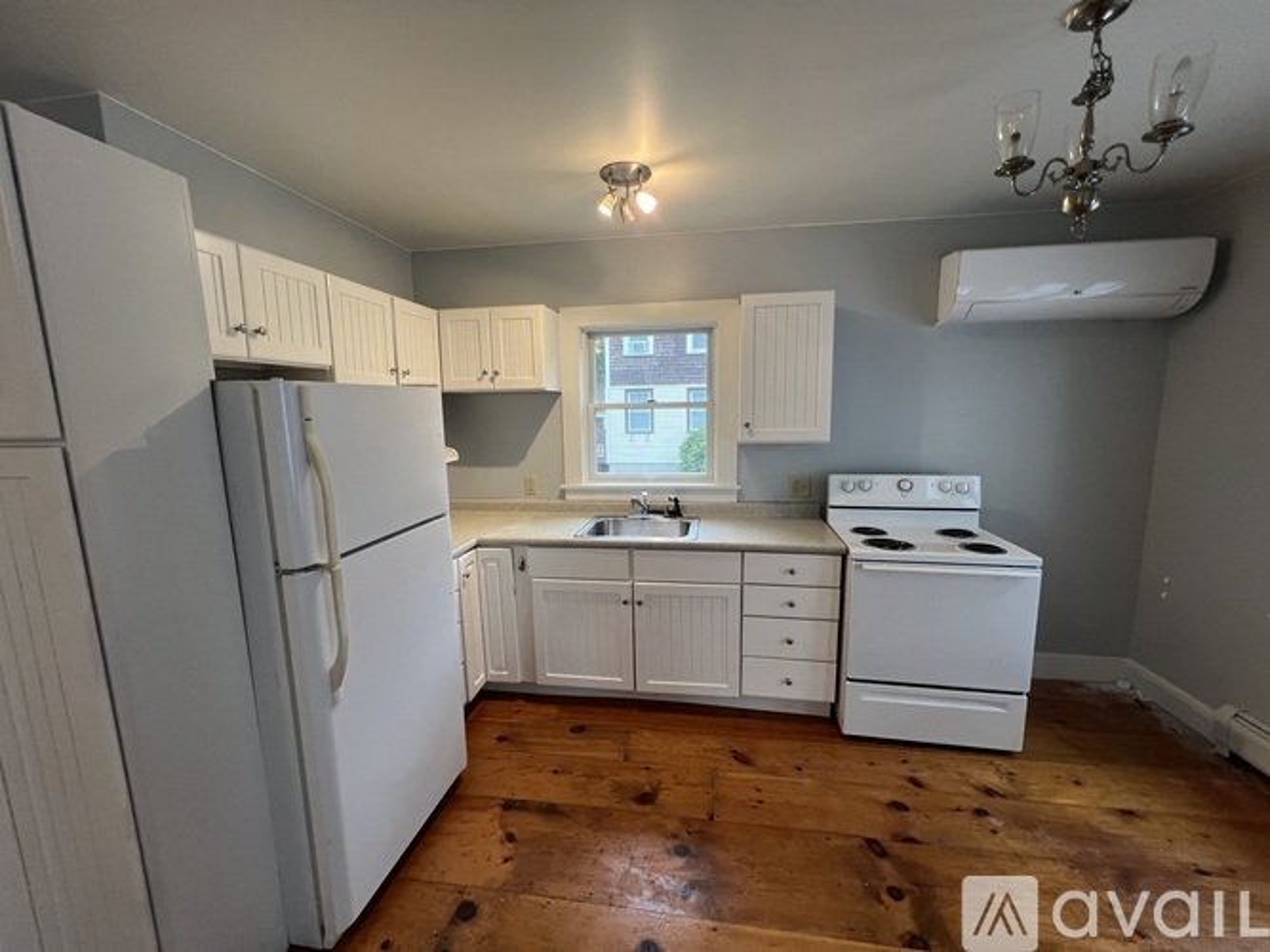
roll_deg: +0.8
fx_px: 477
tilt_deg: -8.8
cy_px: 476
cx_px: 635
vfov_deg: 89.9
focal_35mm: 13
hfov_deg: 106.2
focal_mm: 1.57
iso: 160
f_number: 1.8
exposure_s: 1/60
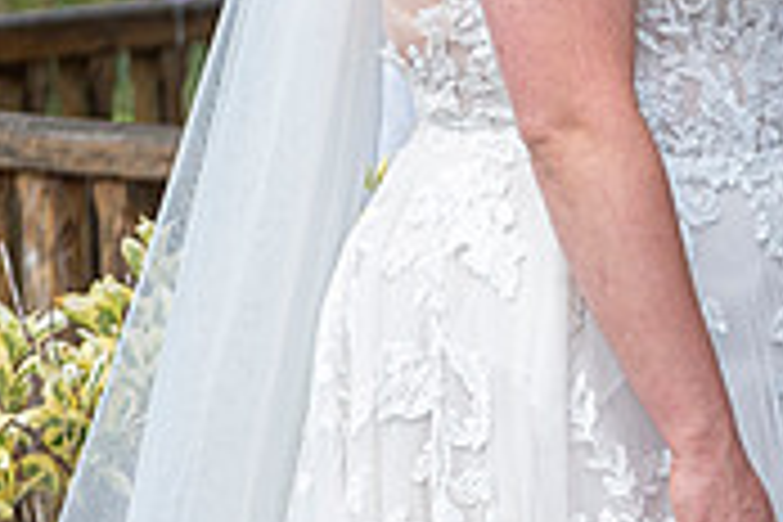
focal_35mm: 596
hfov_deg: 3.4
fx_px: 12962
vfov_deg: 2.3
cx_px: 1224
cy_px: -92
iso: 200
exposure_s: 1/1000
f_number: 2.8
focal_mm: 119.2
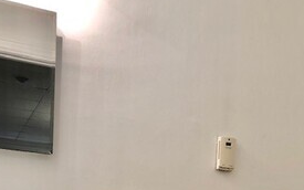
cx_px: 183
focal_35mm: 54
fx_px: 447
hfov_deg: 37.4
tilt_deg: -5.3
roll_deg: -3.1
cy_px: 266
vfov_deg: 21.1
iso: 32
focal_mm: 3.99
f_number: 1.8
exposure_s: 1/24
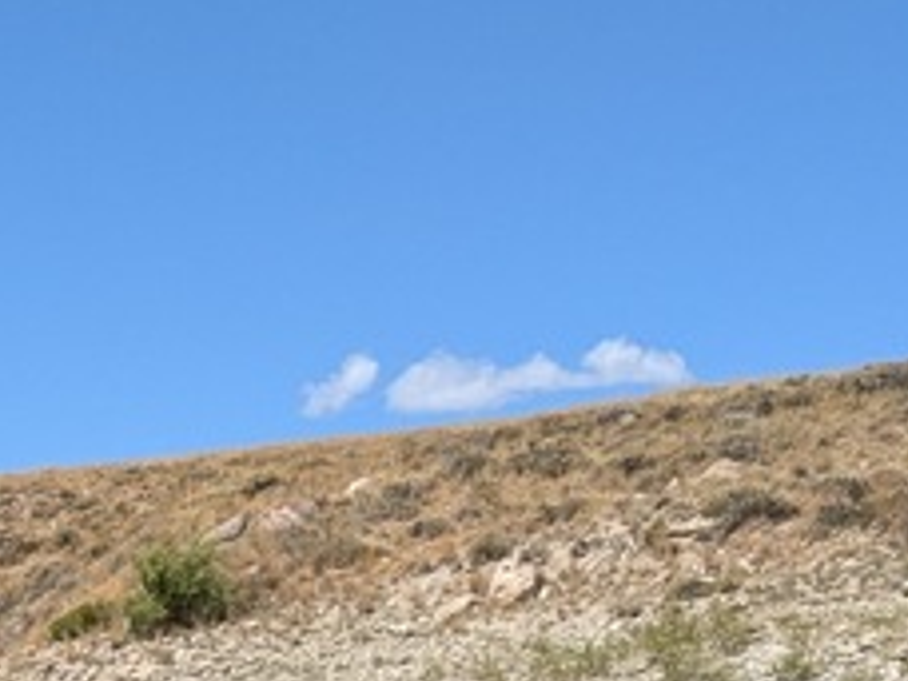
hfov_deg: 16.5
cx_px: -325
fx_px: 2938
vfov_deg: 11.9
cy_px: 1350
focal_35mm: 112
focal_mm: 5.43
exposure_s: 1/2222
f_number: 1.89
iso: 44
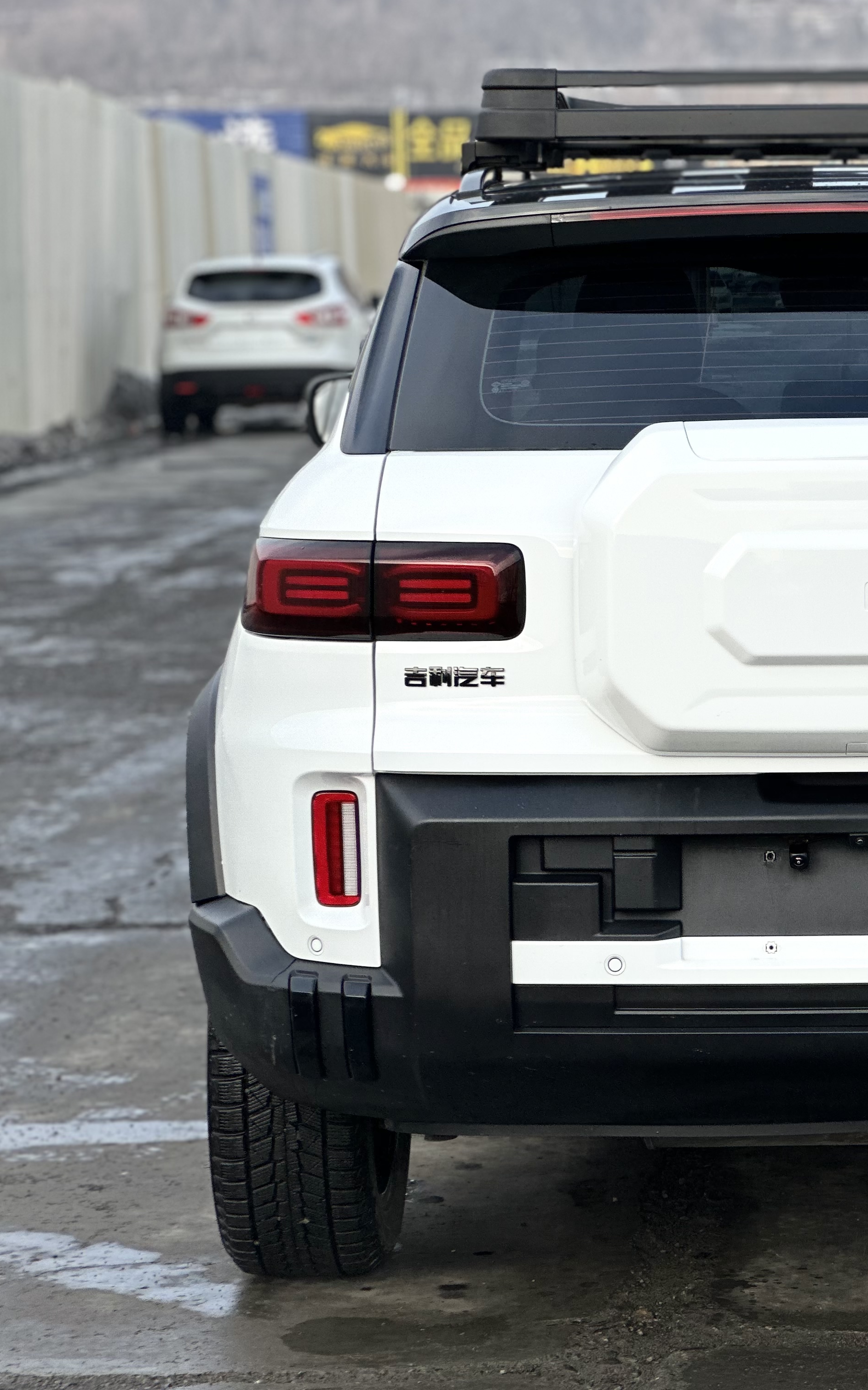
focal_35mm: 109
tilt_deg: -6.1
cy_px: 694
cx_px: 852
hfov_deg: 11.9
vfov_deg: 19.1
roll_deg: +0.7
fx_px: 4125
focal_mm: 9
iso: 32
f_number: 2.8
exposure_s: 1/381
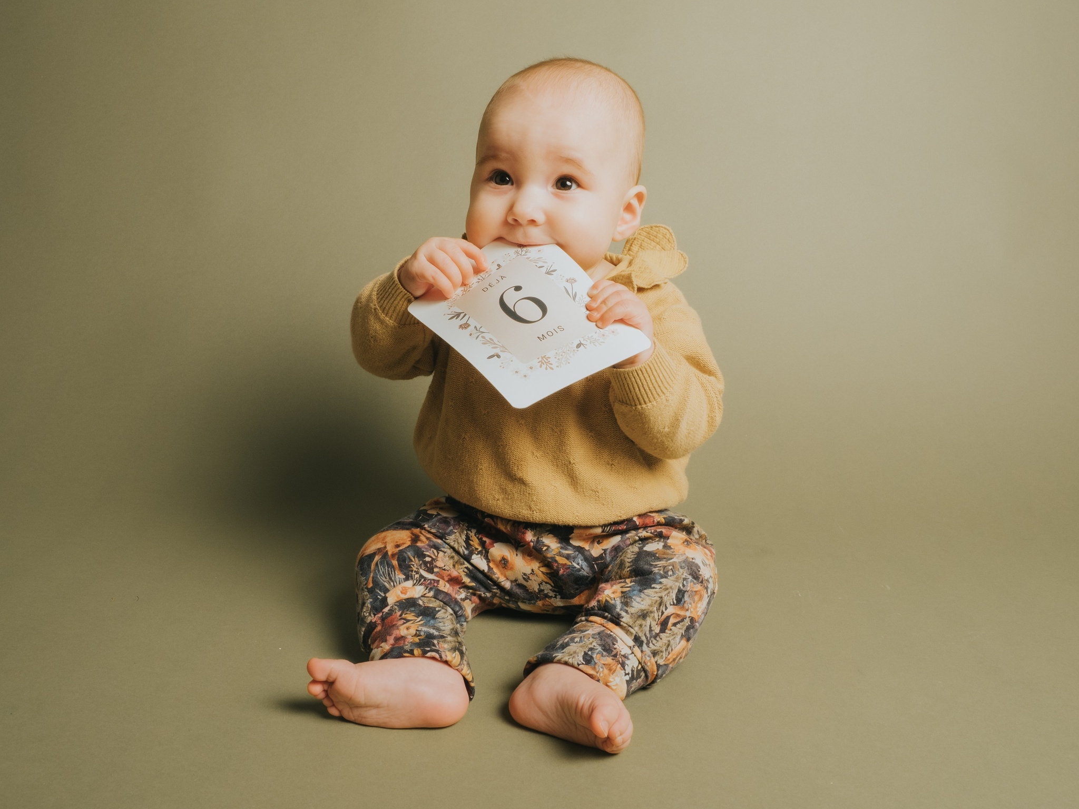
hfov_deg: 60.0
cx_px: 540
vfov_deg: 46.7
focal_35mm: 30
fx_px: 935
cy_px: 366
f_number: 8
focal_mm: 12
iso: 250
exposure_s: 1/125
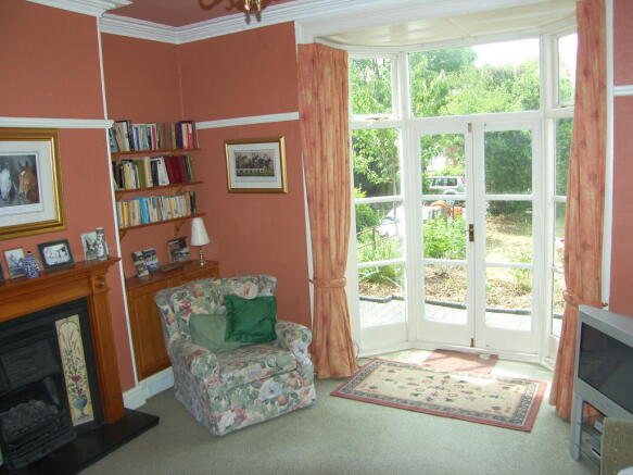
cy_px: 238
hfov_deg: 63.5
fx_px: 512
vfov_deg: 49.7
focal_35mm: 28
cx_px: 316
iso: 50
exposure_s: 1/200
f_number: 2.2
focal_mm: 7.4
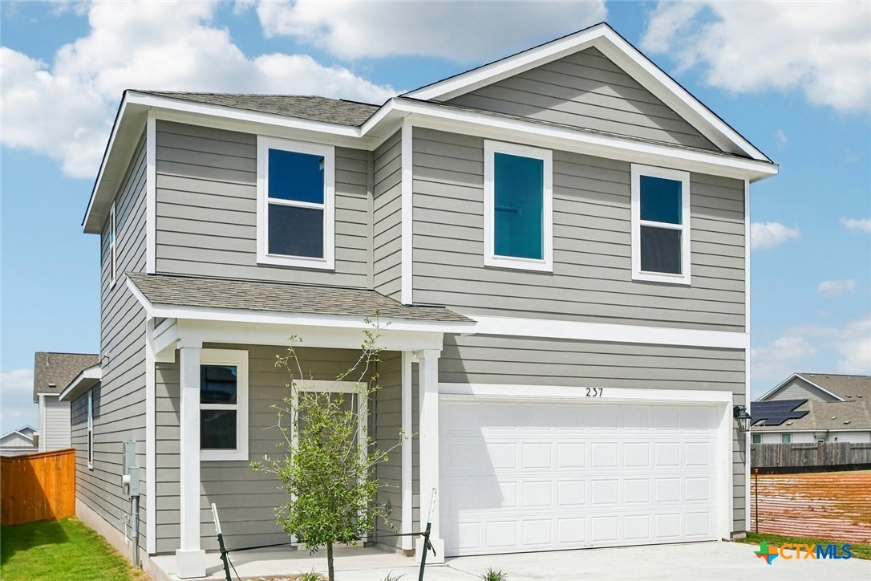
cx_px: 436
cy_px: 290
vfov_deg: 36.9
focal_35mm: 36
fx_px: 871
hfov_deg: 53.1
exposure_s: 1/5000
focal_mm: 24
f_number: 8
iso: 400
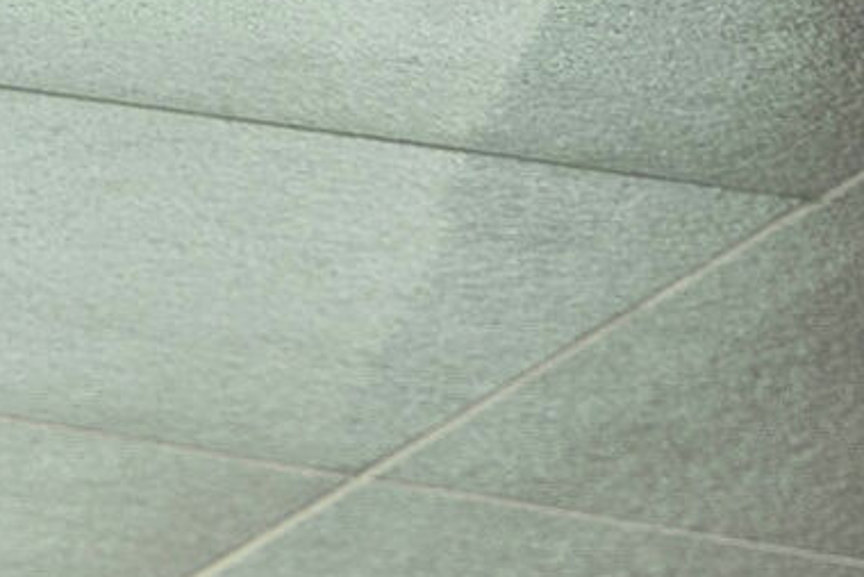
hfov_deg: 6.9
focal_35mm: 265
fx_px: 6365
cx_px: -1899
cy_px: -1304
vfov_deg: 4.9
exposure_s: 1.6
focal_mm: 35
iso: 50
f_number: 6.3
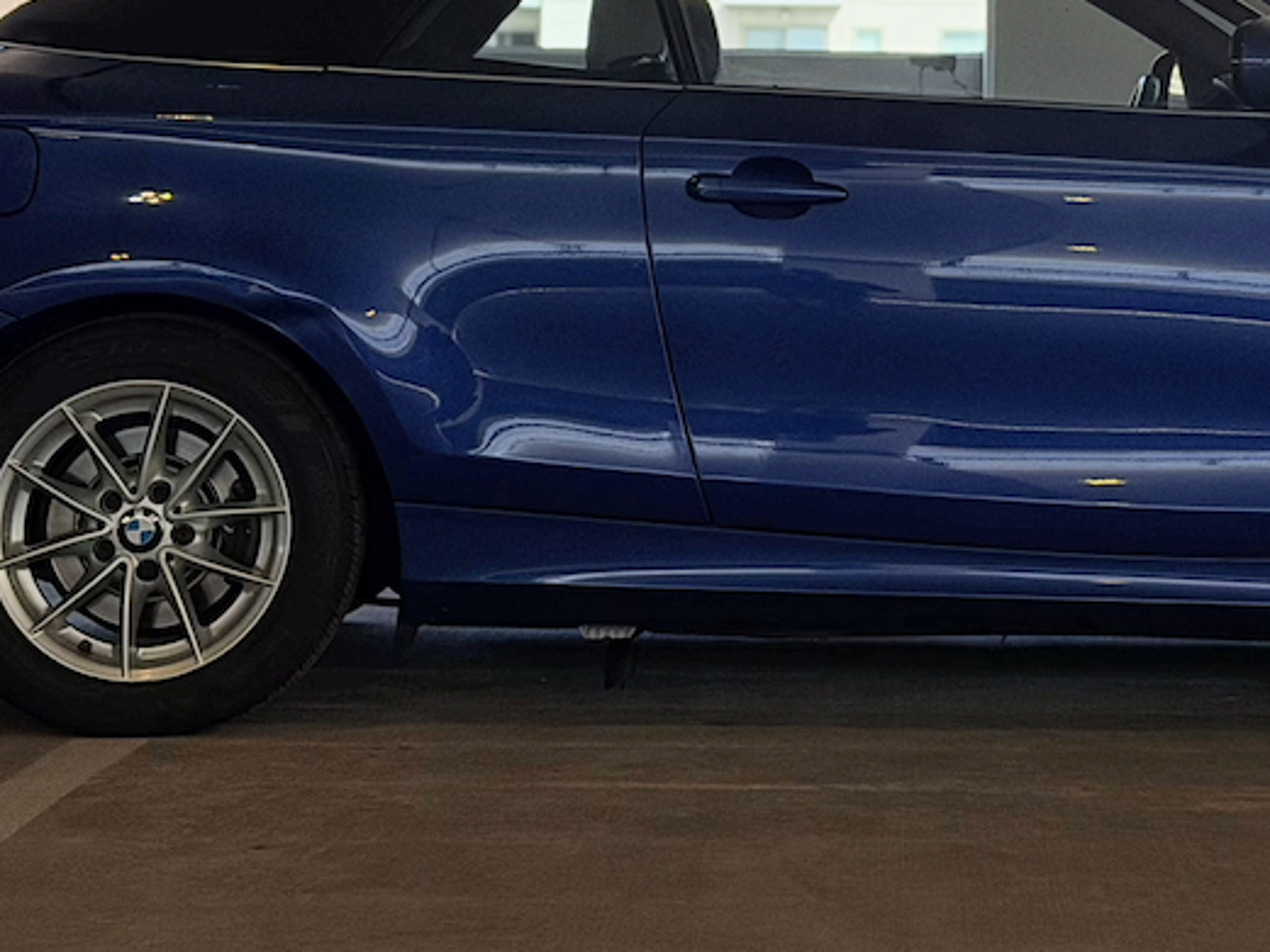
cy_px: -71
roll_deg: -0.2
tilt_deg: +4.1
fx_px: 4330
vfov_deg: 12.4
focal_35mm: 118
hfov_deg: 16.6
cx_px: 965
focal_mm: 6.76
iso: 80
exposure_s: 1/1543
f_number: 1.78
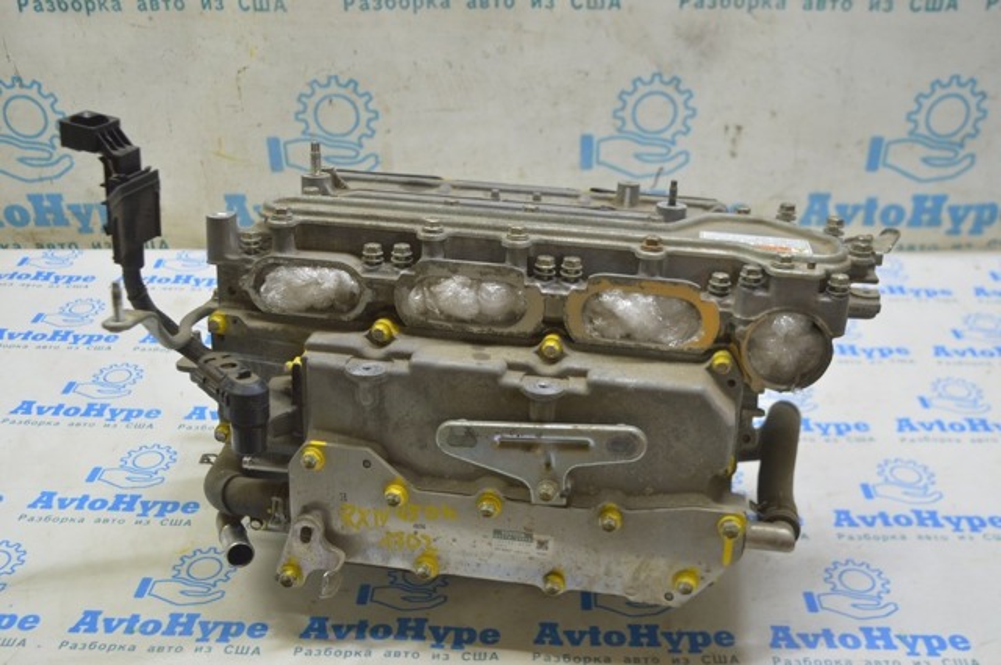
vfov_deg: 34.1
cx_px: 500
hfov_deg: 49.6
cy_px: 332
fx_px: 1083
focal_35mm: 39
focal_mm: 26
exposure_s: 1/20
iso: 400
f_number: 5.6
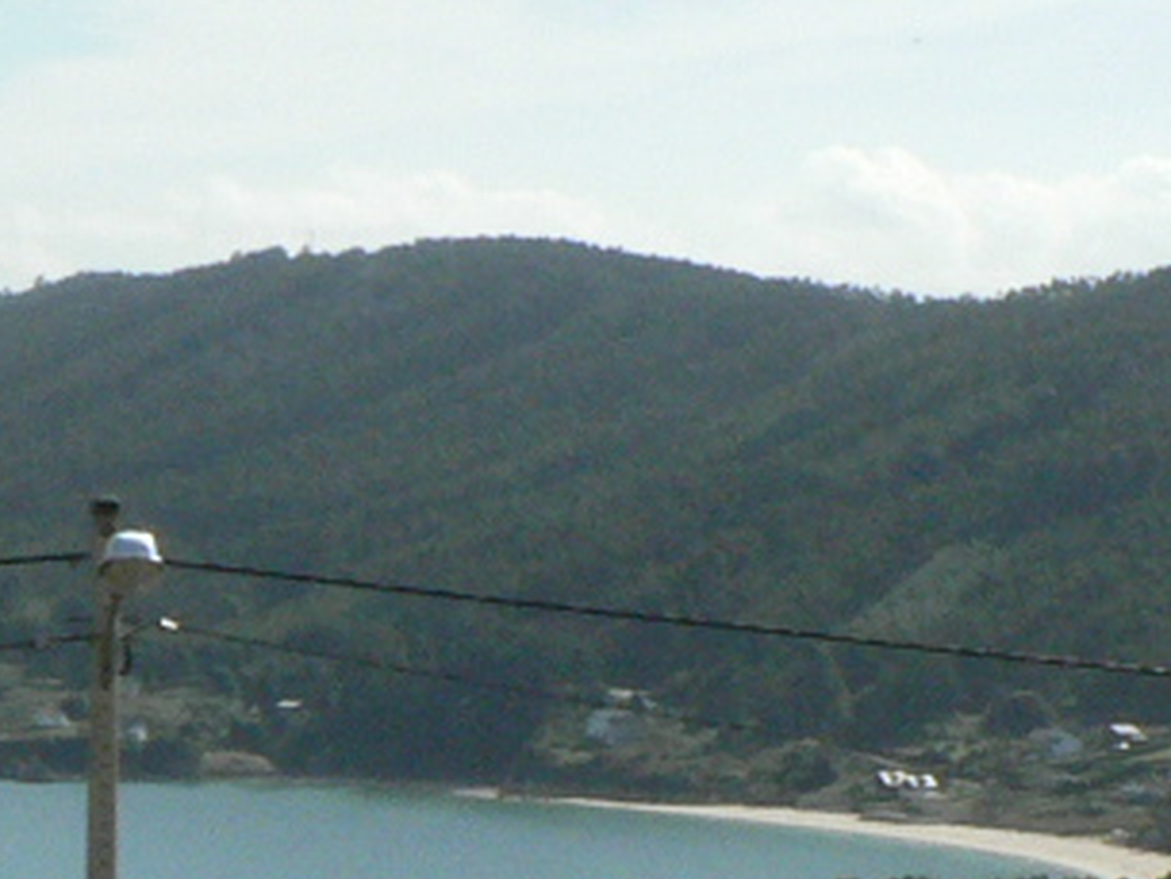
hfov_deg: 13.0
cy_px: 1090
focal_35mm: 151
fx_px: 5110
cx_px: 165
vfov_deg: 9.7
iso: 200
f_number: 8
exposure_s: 1/640
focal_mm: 6
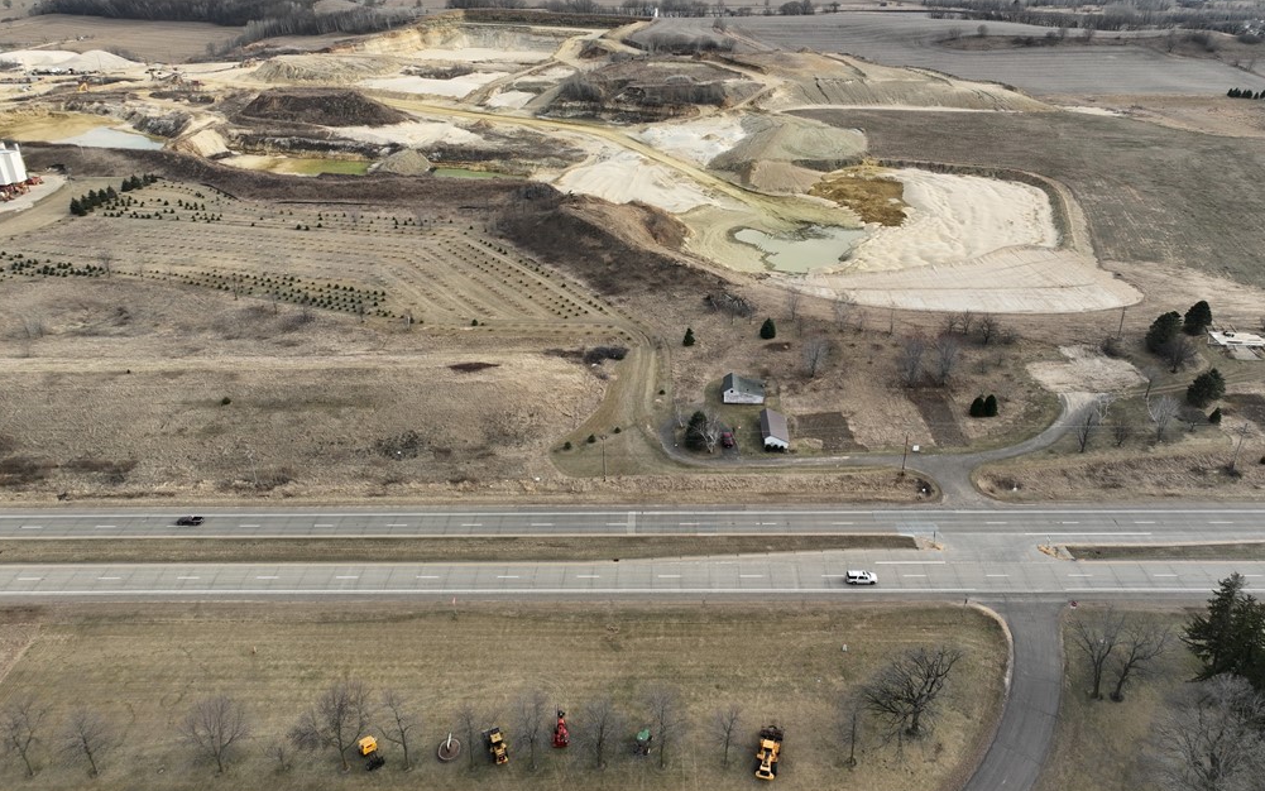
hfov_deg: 70.4
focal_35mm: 26
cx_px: 639
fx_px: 897
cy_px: 338
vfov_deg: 47.5
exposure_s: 1/800
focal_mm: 12.29
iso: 130
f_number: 2.8
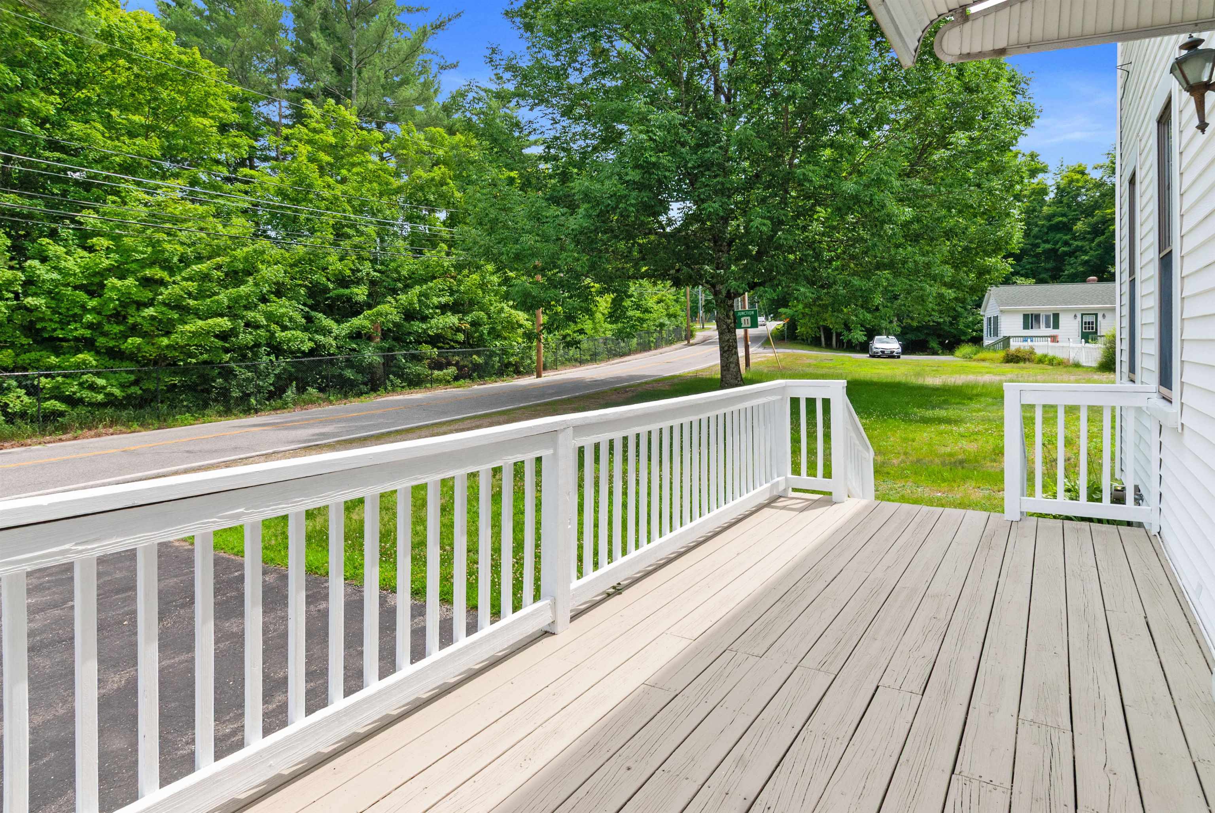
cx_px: 608
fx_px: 659
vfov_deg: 63.4
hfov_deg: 85.4
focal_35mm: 20
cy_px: 406
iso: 200
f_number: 11
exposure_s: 1/125
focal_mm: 13
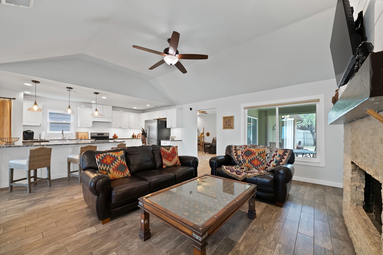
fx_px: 138
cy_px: 128
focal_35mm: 13
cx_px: 192
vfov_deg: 85.4
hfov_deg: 108.3
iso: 640
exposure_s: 1/2.5
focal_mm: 13
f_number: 9
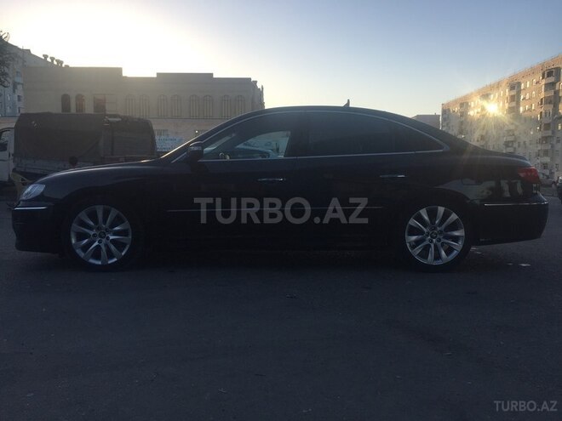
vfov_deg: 48.2
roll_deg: -1.0
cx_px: 281
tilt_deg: -4.7
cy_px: 210
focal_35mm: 29
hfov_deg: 61.7
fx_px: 471
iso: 32
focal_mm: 4.15
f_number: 2.2
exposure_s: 1/807
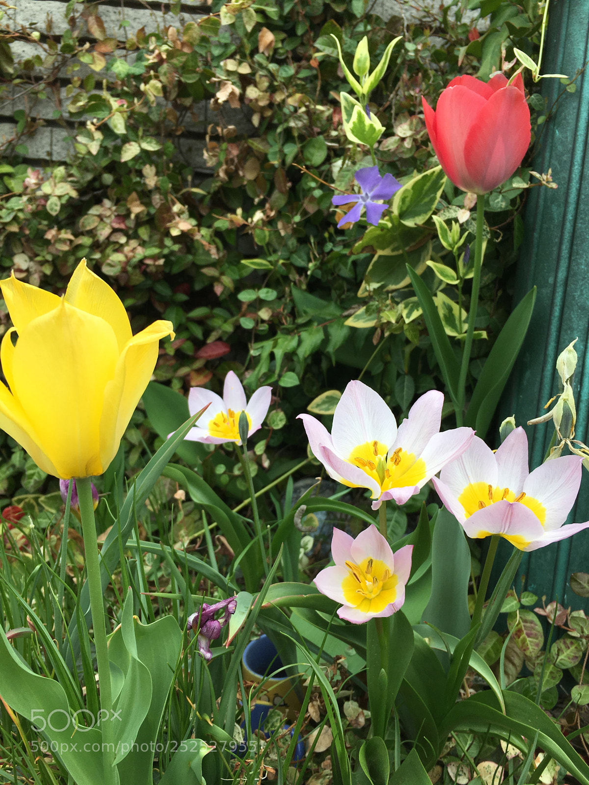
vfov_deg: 61.7
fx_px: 658
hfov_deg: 48.2
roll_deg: -4.5
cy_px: 392
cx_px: 294
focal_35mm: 29
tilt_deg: -6.2
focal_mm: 4.15
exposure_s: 1/827
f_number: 2.2
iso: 25
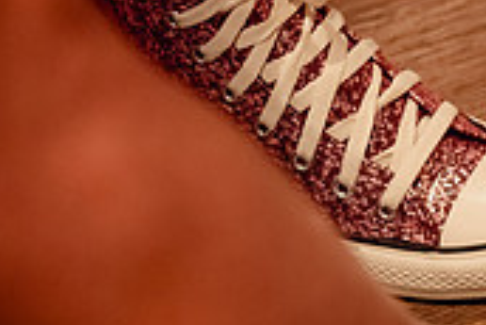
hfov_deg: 8.7
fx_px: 3189
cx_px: 494
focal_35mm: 236
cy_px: 264
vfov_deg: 5.8
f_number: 2.8
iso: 6400
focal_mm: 70
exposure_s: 1/125
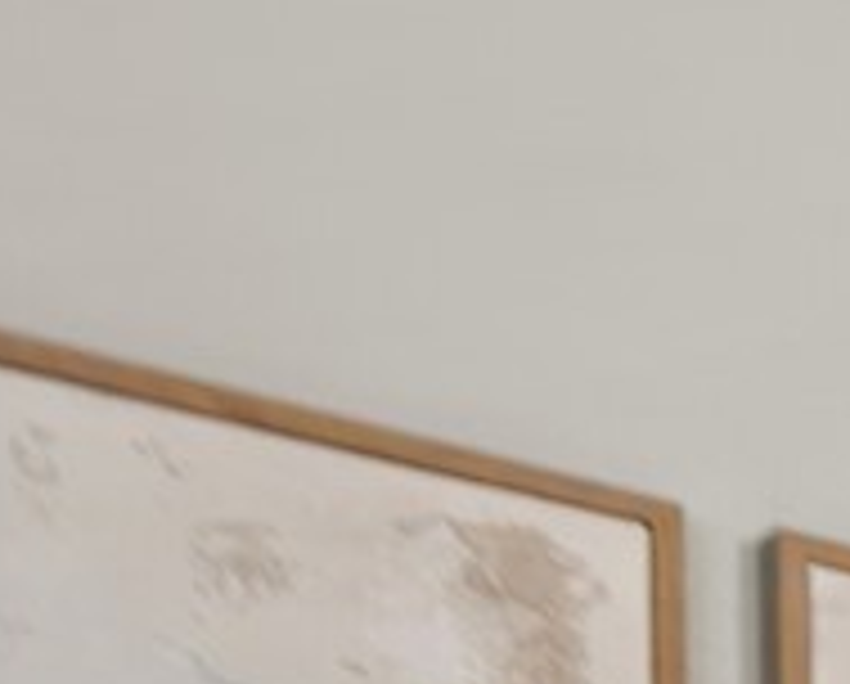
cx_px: 2125
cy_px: 1220
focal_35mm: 86
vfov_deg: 15.5
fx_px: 2168
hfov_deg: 14.0
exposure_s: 1/3
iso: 100
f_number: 8
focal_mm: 16
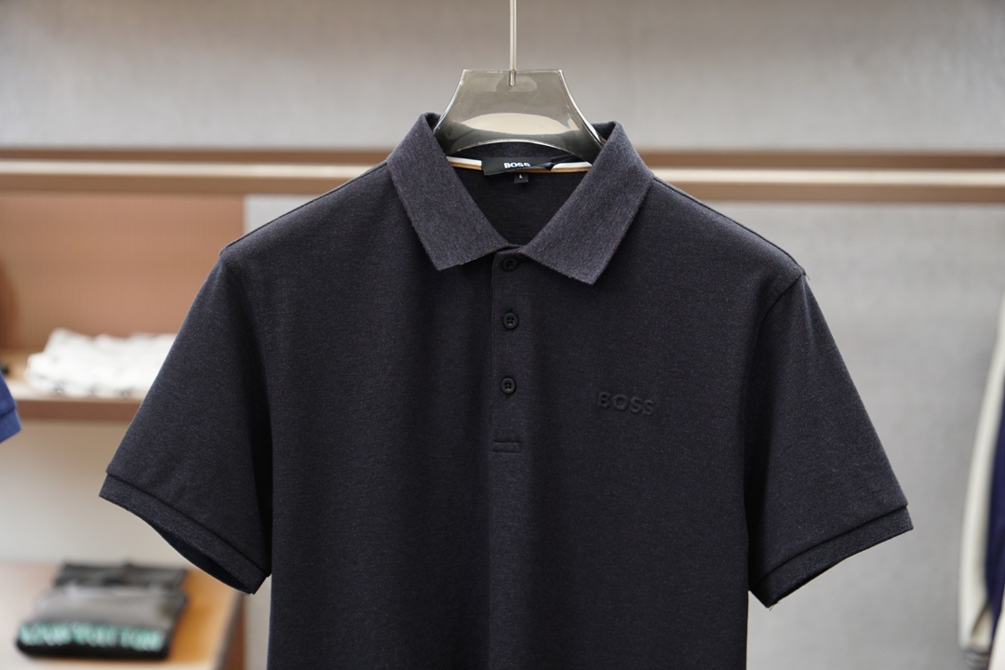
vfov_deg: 16.9
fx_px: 2261
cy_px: 335
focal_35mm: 81
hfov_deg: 25.1
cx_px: 502
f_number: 3.5
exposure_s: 1/125
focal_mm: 54
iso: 400
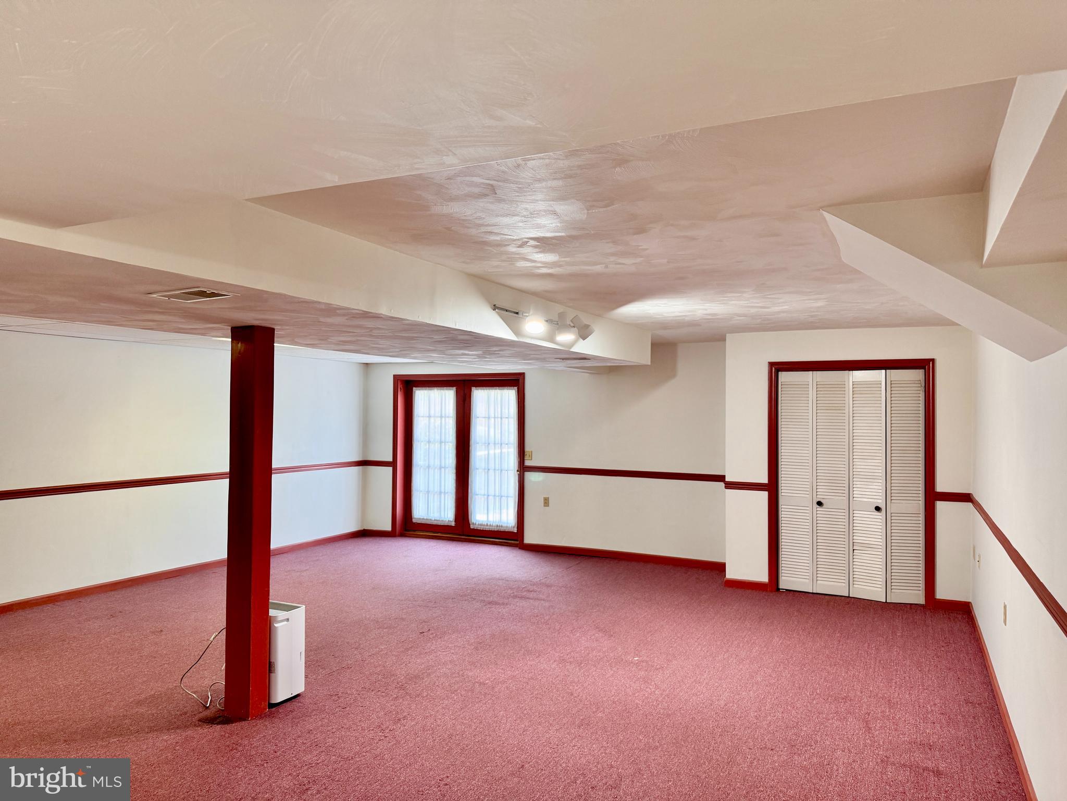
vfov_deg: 56.8
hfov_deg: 71.6
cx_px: 534
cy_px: 400
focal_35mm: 24
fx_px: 740
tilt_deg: +2.2
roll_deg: -0.1
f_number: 1.78
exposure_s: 1/60
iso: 160
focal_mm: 6.76
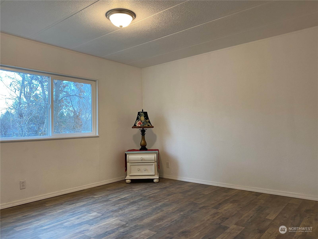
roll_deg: +0.7
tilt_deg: +1.9
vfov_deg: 53.1
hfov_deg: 67.3
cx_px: 159
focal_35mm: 26
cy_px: 120
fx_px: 239
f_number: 1.8
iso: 80
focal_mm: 4.25
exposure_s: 1/60
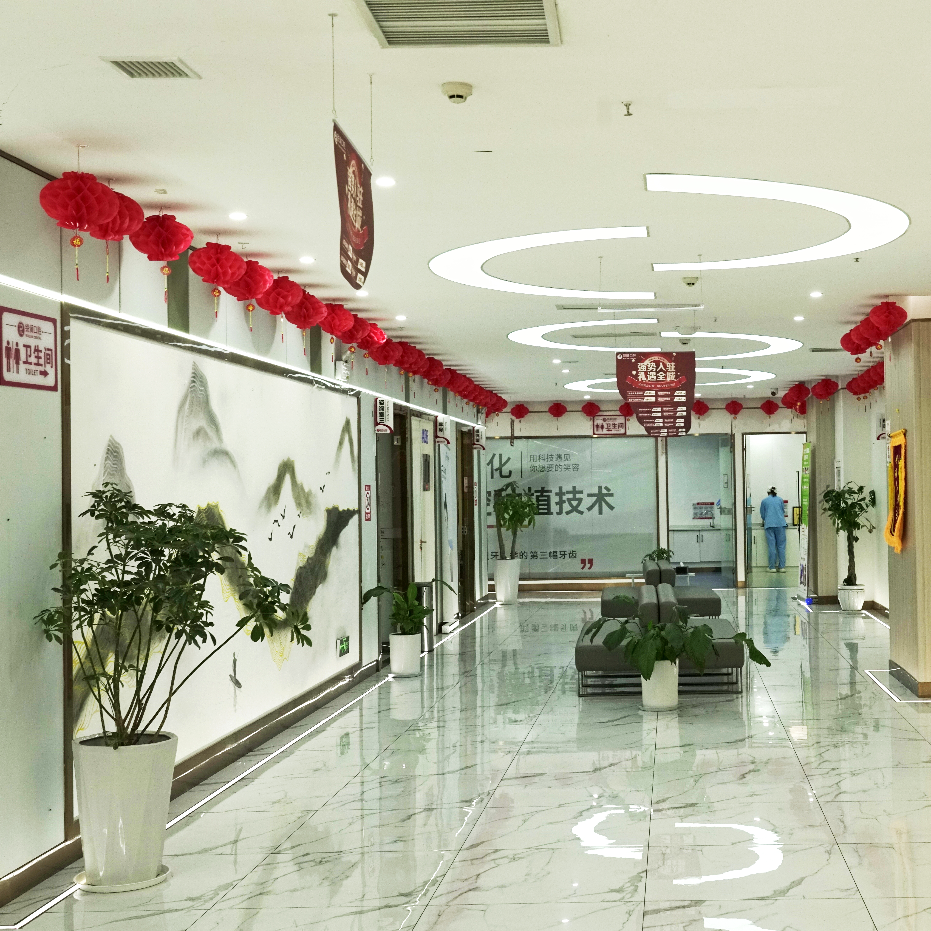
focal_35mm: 45
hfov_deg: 36.9
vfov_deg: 37.6
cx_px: 667
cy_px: 469
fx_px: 1369
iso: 1250
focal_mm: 35
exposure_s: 1/100
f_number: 8
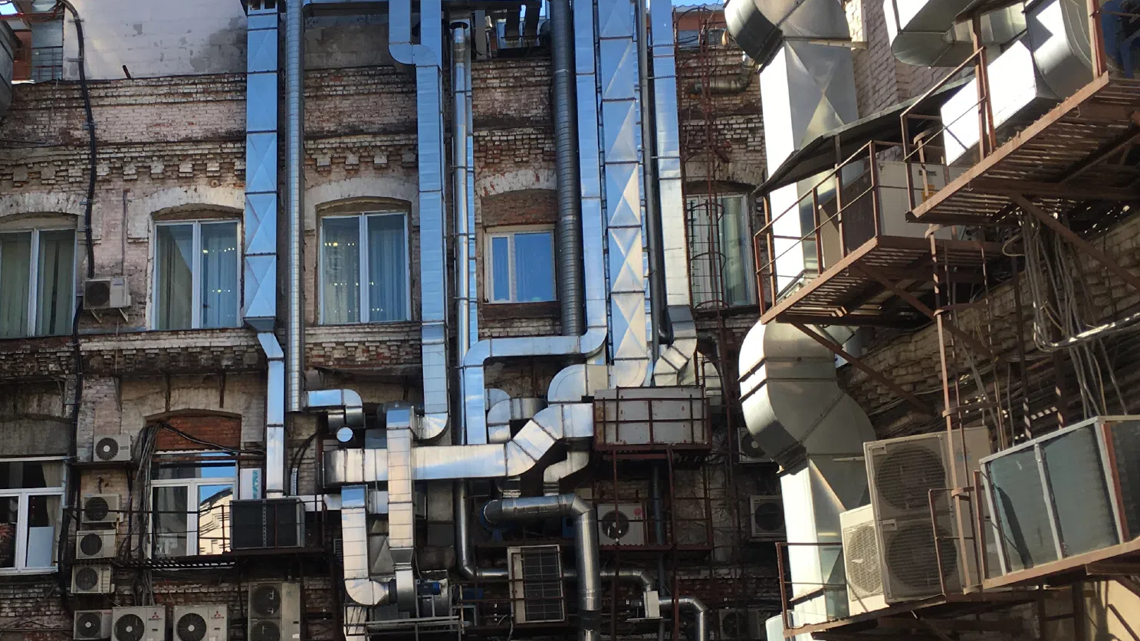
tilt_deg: +18.6
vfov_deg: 23.4
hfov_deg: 40.0
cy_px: 403
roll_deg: -1.0
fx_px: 1541
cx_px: 363
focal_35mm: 51
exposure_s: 1/444
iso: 25
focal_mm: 4.15
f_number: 2.2
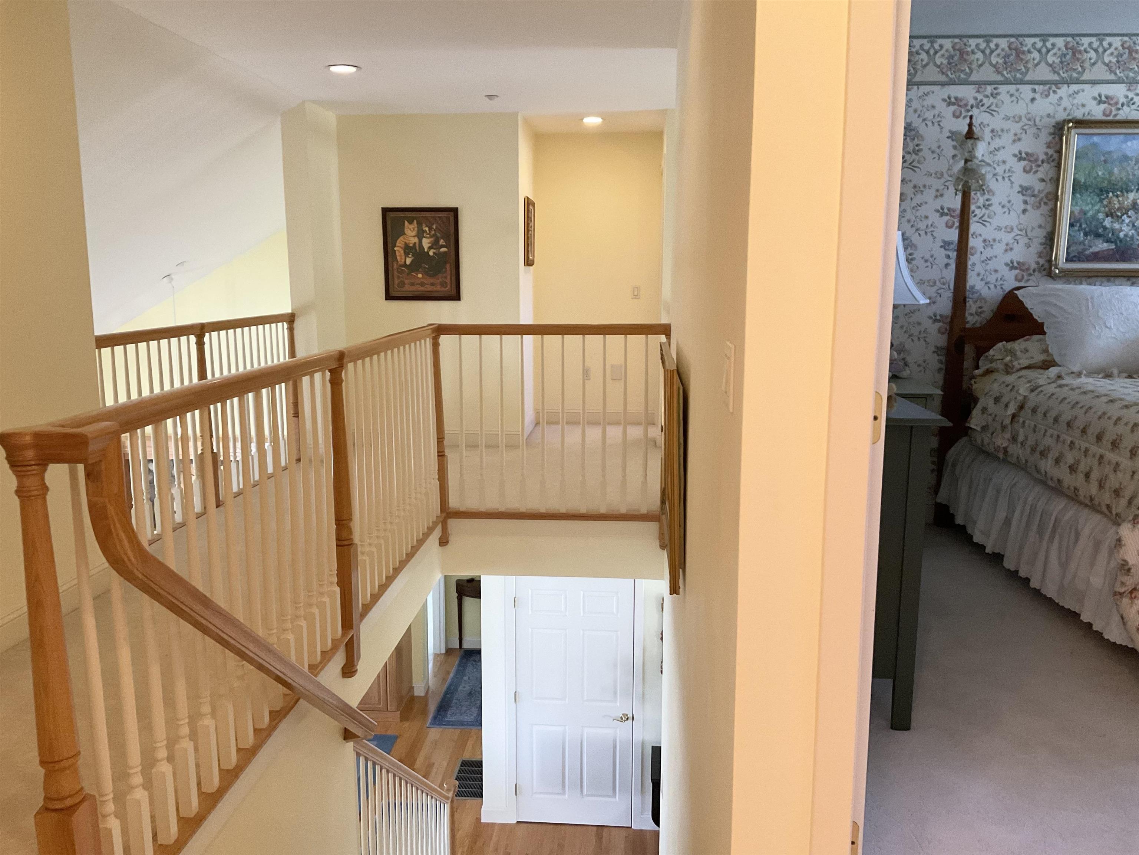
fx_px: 954
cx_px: 570
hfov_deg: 61.7
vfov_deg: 48.2
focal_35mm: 29
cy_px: 428
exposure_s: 1/60
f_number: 1.8
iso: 250
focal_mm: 3
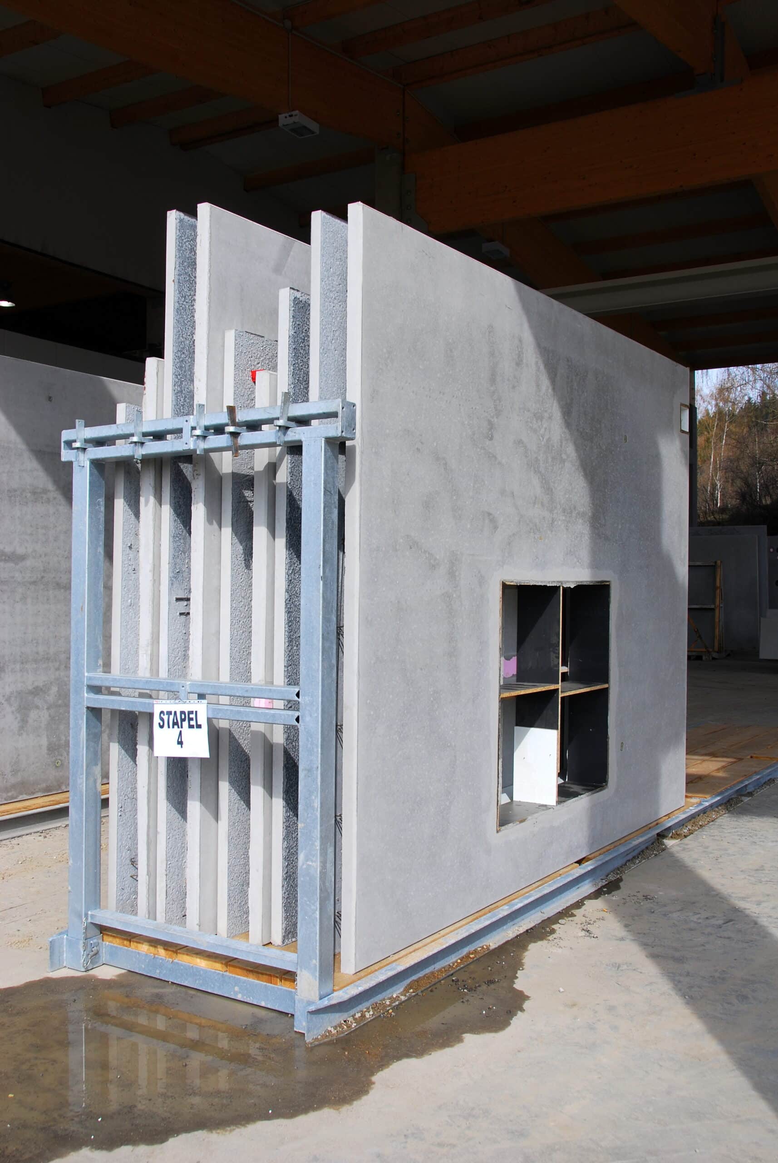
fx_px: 1067
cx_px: 389
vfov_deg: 57.2
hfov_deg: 40.1
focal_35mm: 33
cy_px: 582
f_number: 9
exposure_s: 1/160
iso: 100
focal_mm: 22
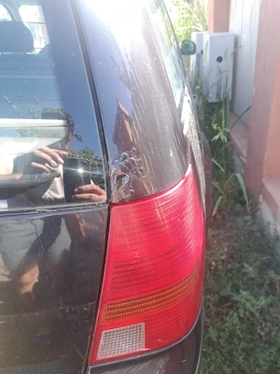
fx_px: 259
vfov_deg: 71.6
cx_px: 140
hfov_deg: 56.8
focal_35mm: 24
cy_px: 187
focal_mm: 5.23
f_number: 1.8
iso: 50
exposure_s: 1/50
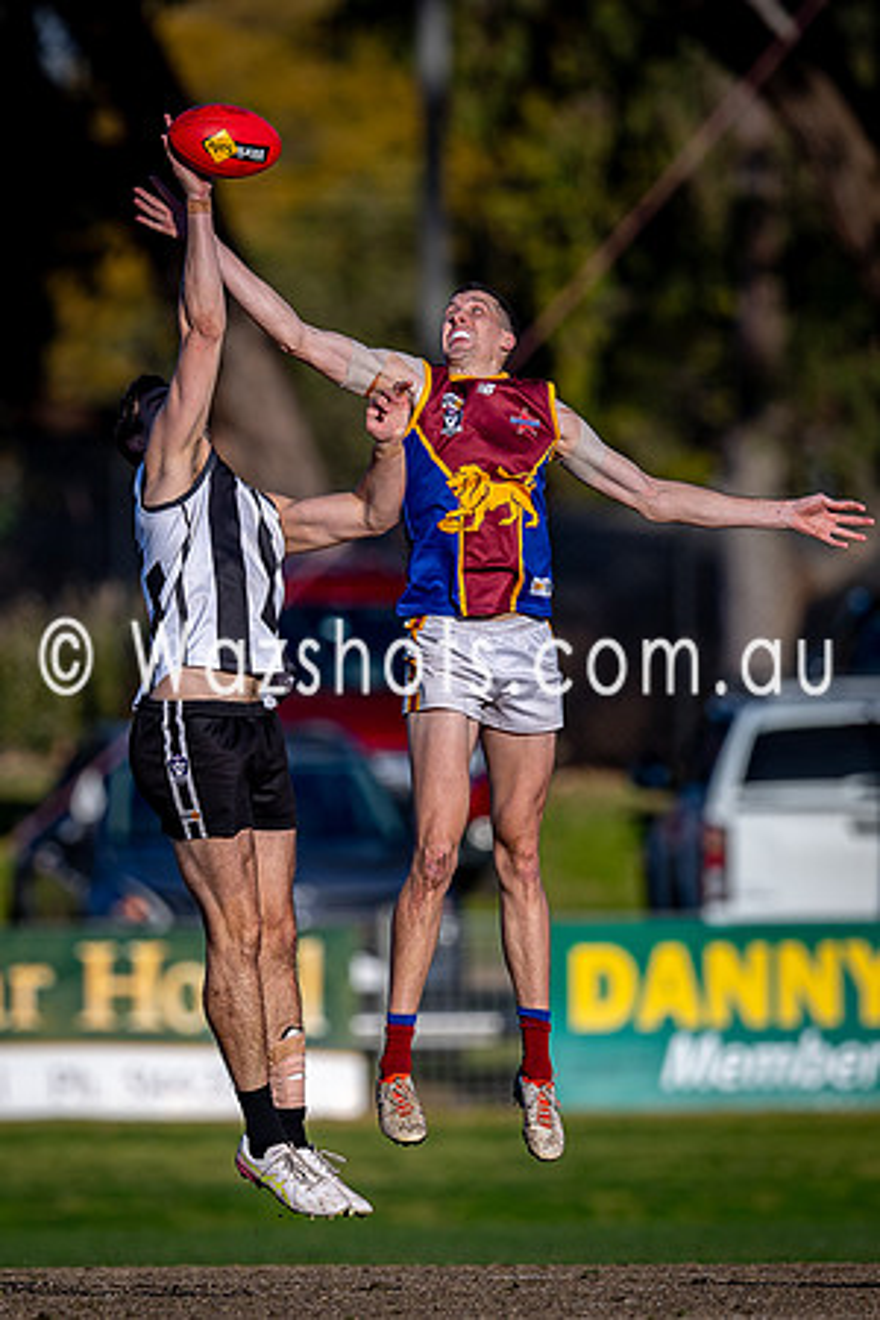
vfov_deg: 2.1
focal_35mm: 963
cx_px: 206
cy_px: 746
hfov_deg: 1.4
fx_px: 35323
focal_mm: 500
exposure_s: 1/1600
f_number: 4
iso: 110
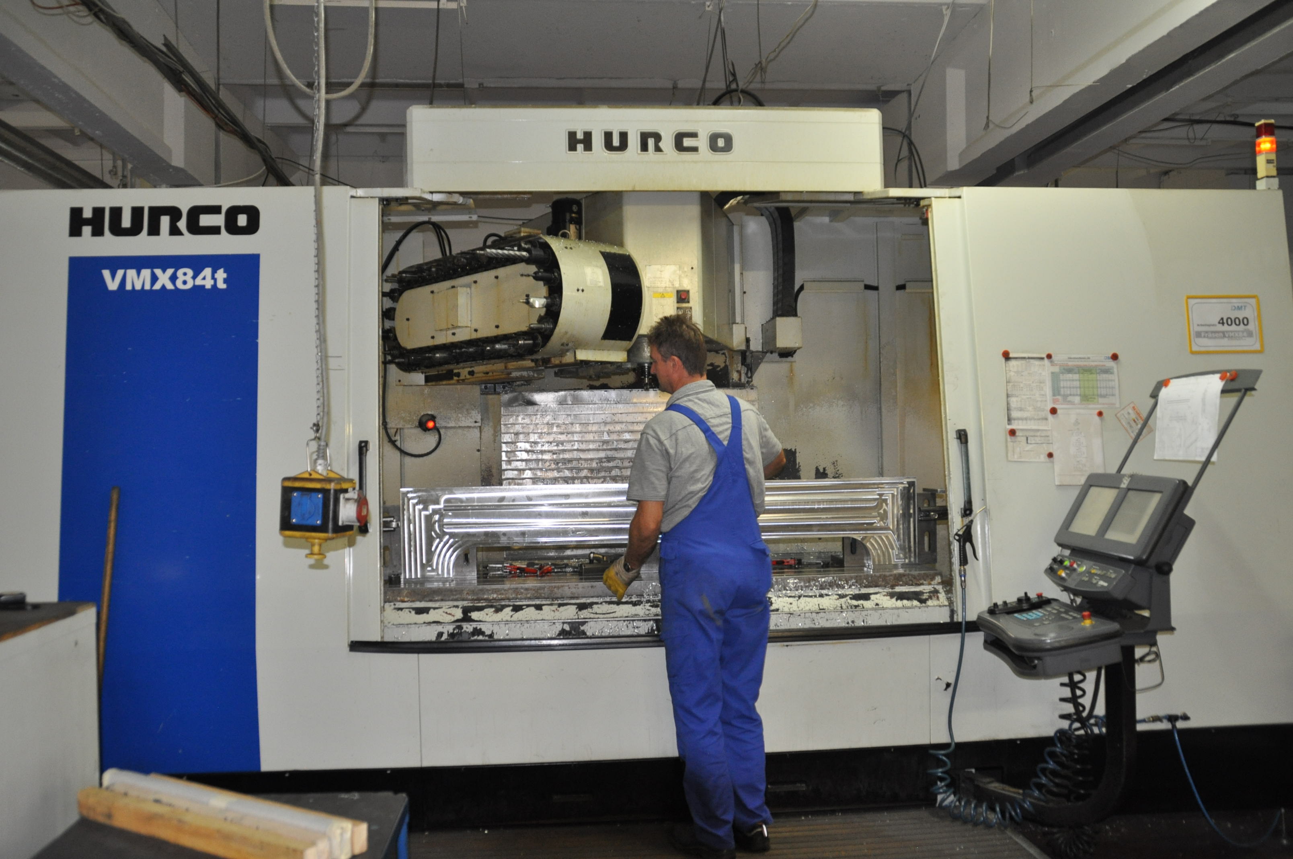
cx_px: 646
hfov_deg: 57.3
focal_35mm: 33
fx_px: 1184
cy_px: 430
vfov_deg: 39.9
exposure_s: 1/60
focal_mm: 22
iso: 800
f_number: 3.5
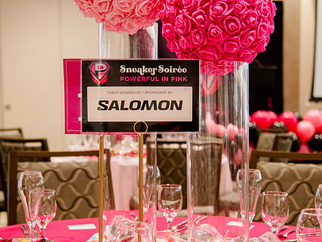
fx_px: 605
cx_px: 178
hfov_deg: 29.8
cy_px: 143
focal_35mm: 65
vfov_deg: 22.6
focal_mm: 46
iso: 4000
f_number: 4
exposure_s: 1/125
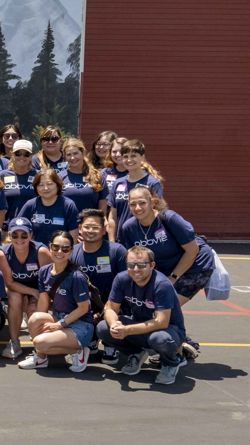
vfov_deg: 21.3
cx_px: -392
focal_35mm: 100
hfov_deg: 10.2
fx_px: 1179
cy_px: 184
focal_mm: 20
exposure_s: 1/500
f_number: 5.6
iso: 200
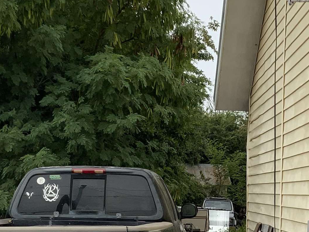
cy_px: 213
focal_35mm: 85
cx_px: 206
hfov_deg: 22.9
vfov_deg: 17.1
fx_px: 759
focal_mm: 3
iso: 16
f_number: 1.8
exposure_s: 1/1279
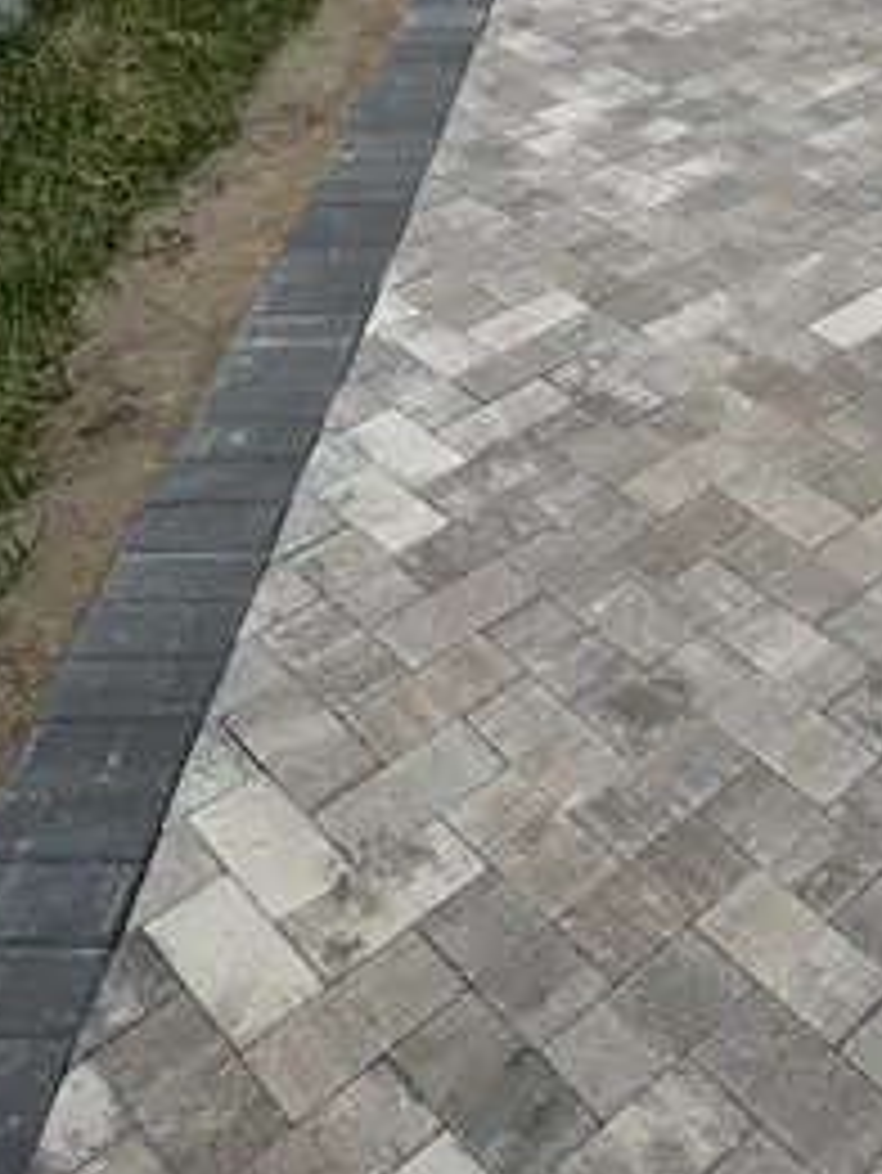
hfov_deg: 30.3
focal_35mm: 46
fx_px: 1561
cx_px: 772
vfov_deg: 39.8
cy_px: 256
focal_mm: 6.76
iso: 80
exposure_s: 1/7937
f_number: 1.78
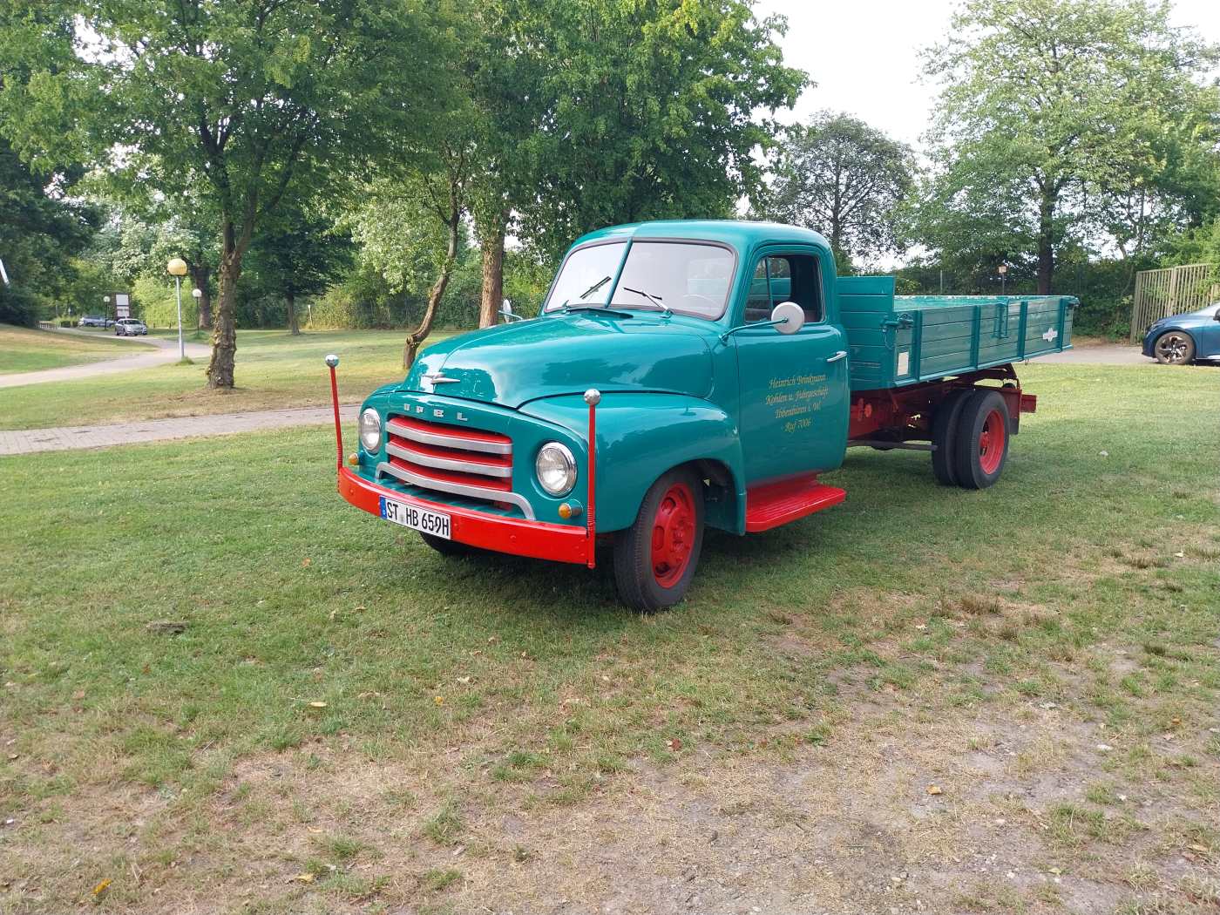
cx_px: 610
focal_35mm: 26
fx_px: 916
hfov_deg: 67.3
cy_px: 458
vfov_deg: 53.1
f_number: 1.8
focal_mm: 4
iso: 25
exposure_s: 1/123
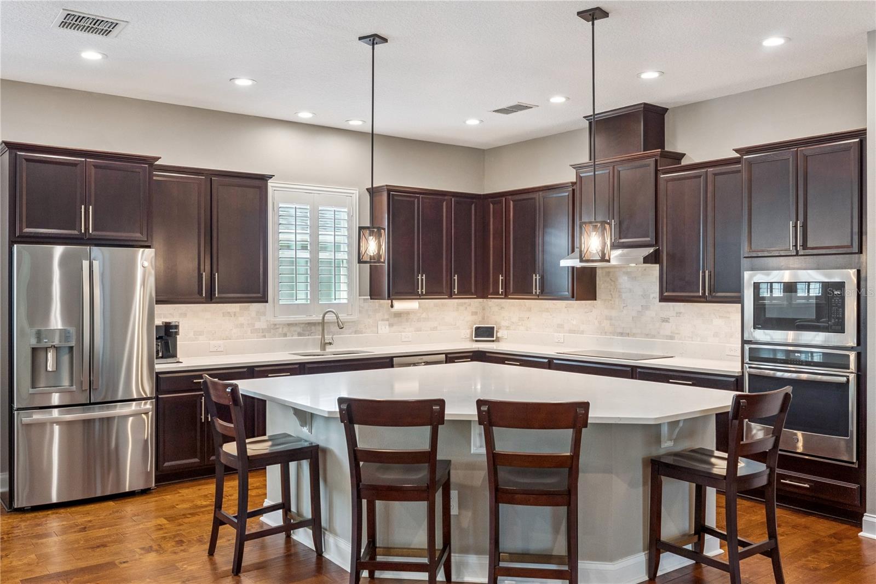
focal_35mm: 30
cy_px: 292
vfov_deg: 43.6
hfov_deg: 61.9
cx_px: 438
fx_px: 730
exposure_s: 1/25
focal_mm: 20.1
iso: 800
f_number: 10
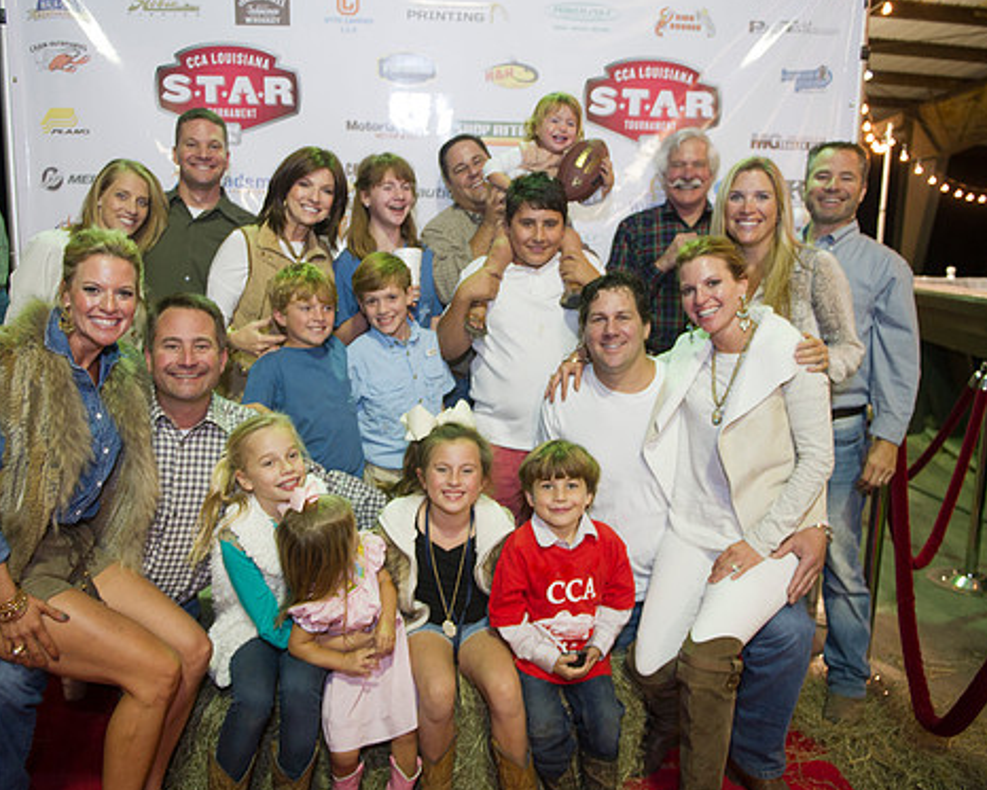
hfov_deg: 62.2
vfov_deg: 51.5
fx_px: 818
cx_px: 464
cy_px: 398
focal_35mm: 28
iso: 1250
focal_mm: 24
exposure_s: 1/60
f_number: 2.8
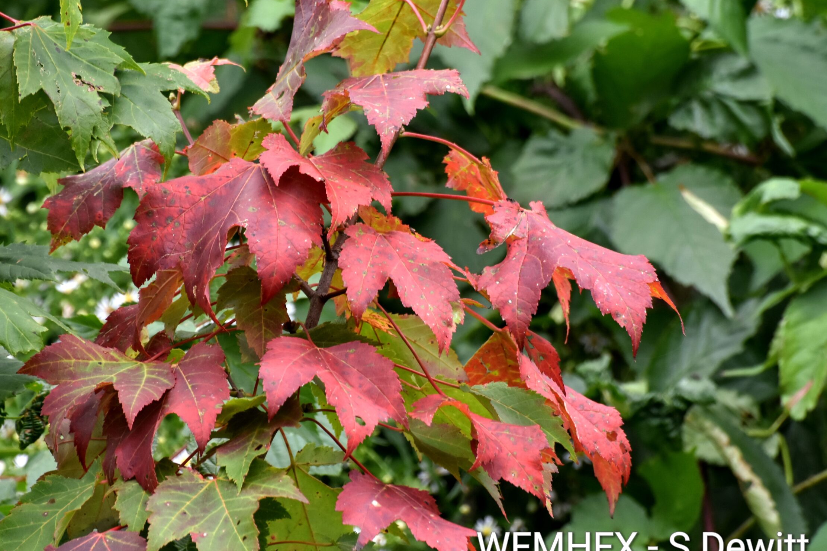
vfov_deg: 2.7
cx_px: 357
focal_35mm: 518
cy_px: 252
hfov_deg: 4.0
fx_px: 11900
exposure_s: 1/200
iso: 500
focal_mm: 300
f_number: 8
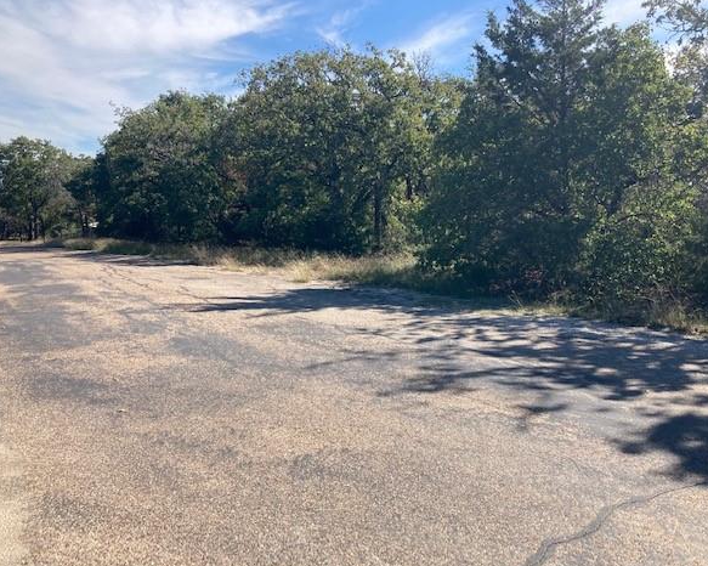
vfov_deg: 48.5
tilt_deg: -7.0
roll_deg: +0.5
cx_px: 363
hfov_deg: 58.8
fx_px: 628
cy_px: 282
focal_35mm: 30
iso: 20
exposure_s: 1/1312
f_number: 1.8
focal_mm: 3.99
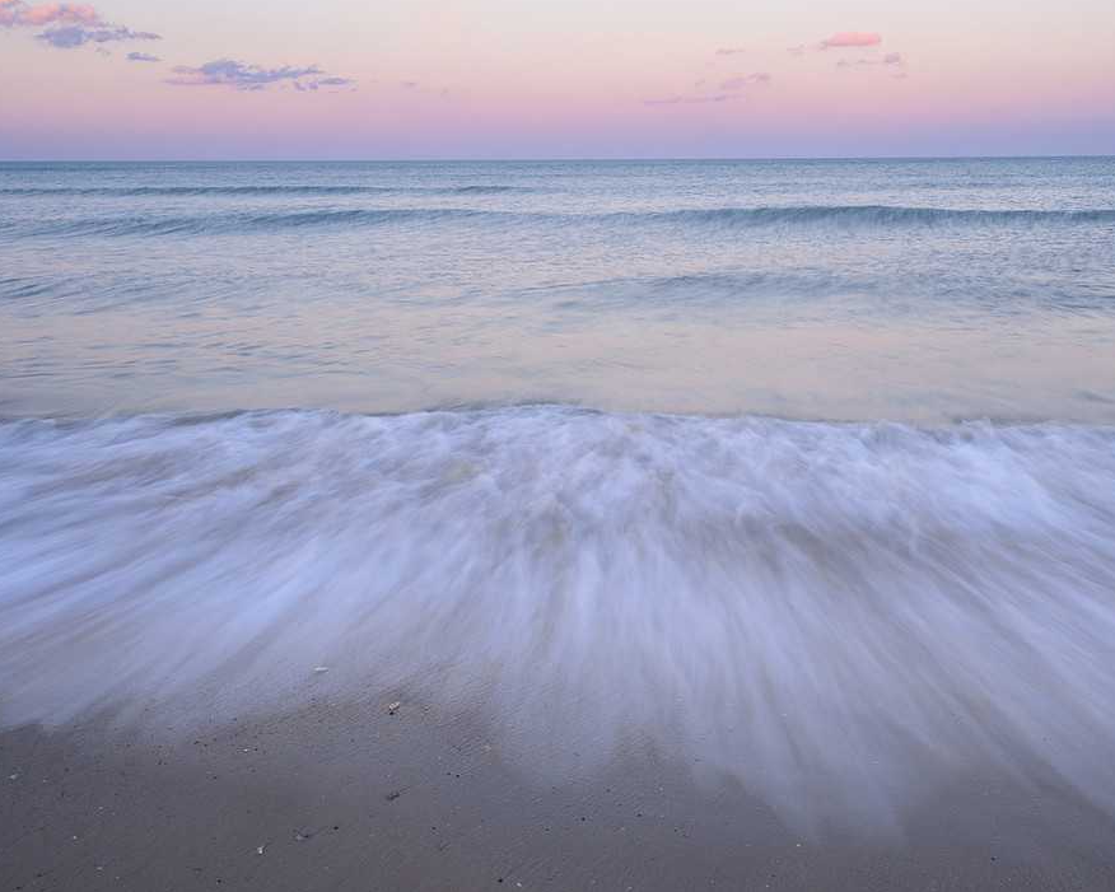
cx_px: 672
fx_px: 1089
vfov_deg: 44.5
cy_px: 438
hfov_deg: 53.8
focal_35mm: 33
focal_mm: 28
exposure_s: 1/2
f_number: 14
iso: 50
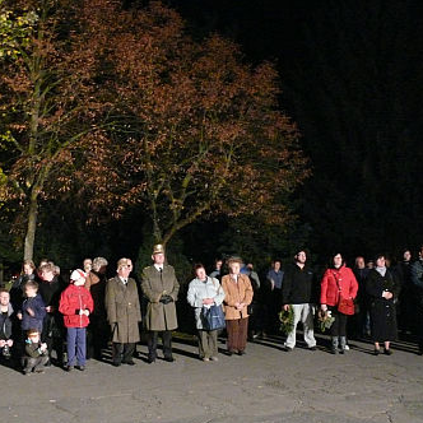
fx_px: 581
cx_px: 183
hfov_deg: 40.0
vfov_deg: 40.0
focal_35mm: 42
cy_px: 214
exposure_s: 1/4
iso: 800
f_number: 2.8
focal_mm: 7.4
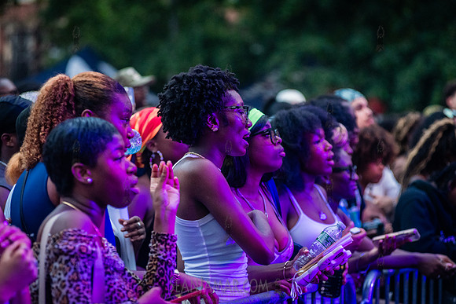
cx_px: 228
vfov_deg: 8.9
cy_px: 152
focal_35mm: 155
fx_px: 1964
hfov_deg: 13.2
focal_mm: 155
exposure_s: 1/800
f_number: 4
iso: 4000
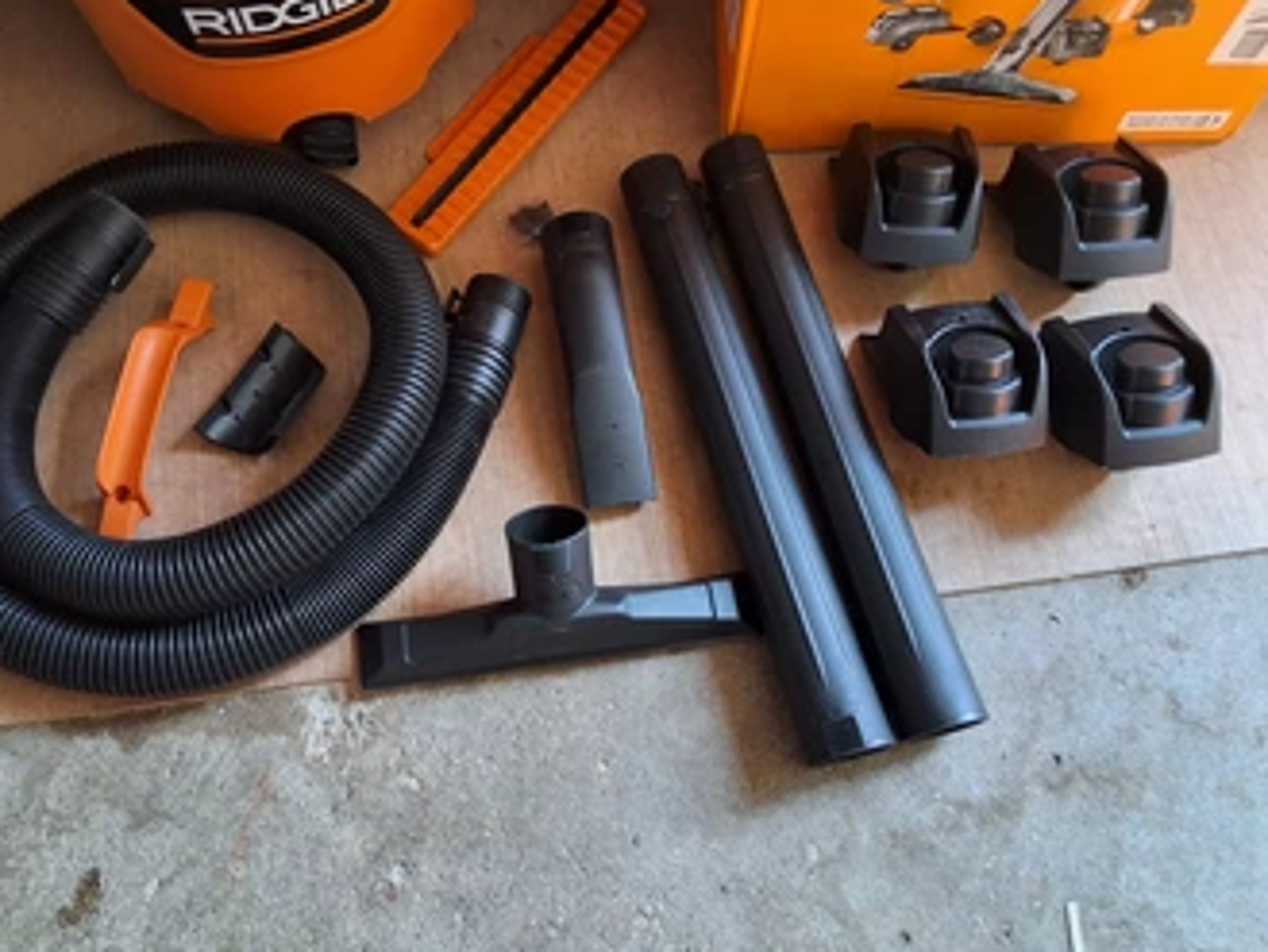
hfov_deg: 53.7
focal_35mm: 34
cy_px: 466
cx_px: 536
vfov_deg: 41.8
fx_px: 1246
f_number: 1.9
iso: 80
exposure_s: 1/40
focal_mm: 2.91
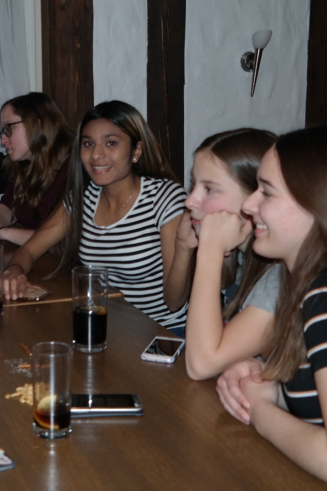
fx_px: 817
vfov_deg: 33.4
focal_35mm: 60
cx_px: -15
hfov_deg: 21.6
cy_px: 226
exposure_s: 1/50
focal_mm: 24
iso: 400
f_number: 4
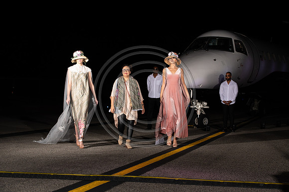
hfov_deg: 25.4
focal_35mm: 80
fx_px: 642
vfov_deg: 17.0
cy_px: 96
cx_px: 144
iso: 1000
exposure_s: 1/200
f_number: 6.3
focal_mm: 80
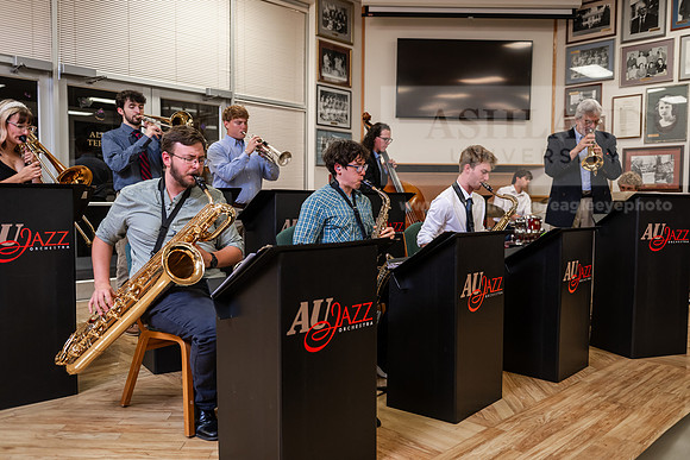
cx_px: 345
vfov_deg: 42.3
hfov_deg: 60.3
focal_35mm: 31
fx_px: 594
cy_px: 230
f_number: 3.2
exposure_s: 1/200
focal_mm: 31
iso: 1250
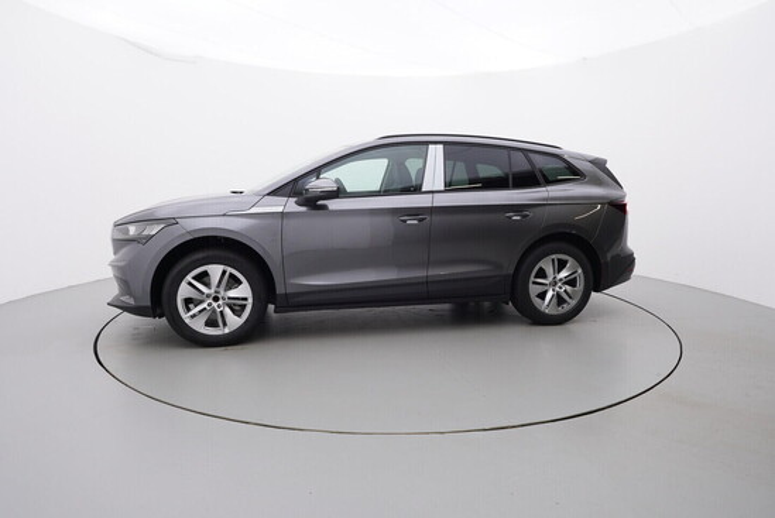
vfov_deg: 56.2
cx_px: 388
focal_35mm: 22
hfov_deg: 77.3
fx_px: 485
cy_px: 259
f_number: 5
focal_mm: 15
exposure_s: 1/80
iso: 200
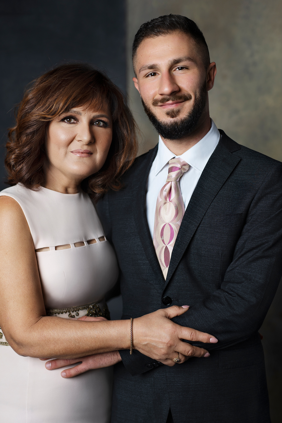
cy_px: 212
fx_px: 587
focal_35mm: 50
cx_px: 141
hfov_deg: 27.0
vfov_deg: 39.6
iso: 100
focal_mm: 50
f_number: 8
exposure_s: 1/200
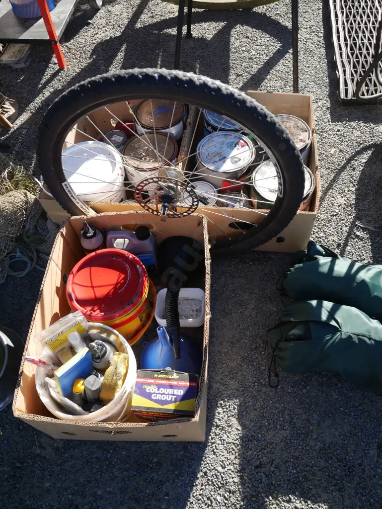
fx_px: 412
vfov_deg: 63.4
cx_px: 191
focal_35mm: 28
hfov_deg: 49.8
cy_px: 254
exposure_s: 1/250
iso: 200
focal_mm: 14
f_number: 5.6
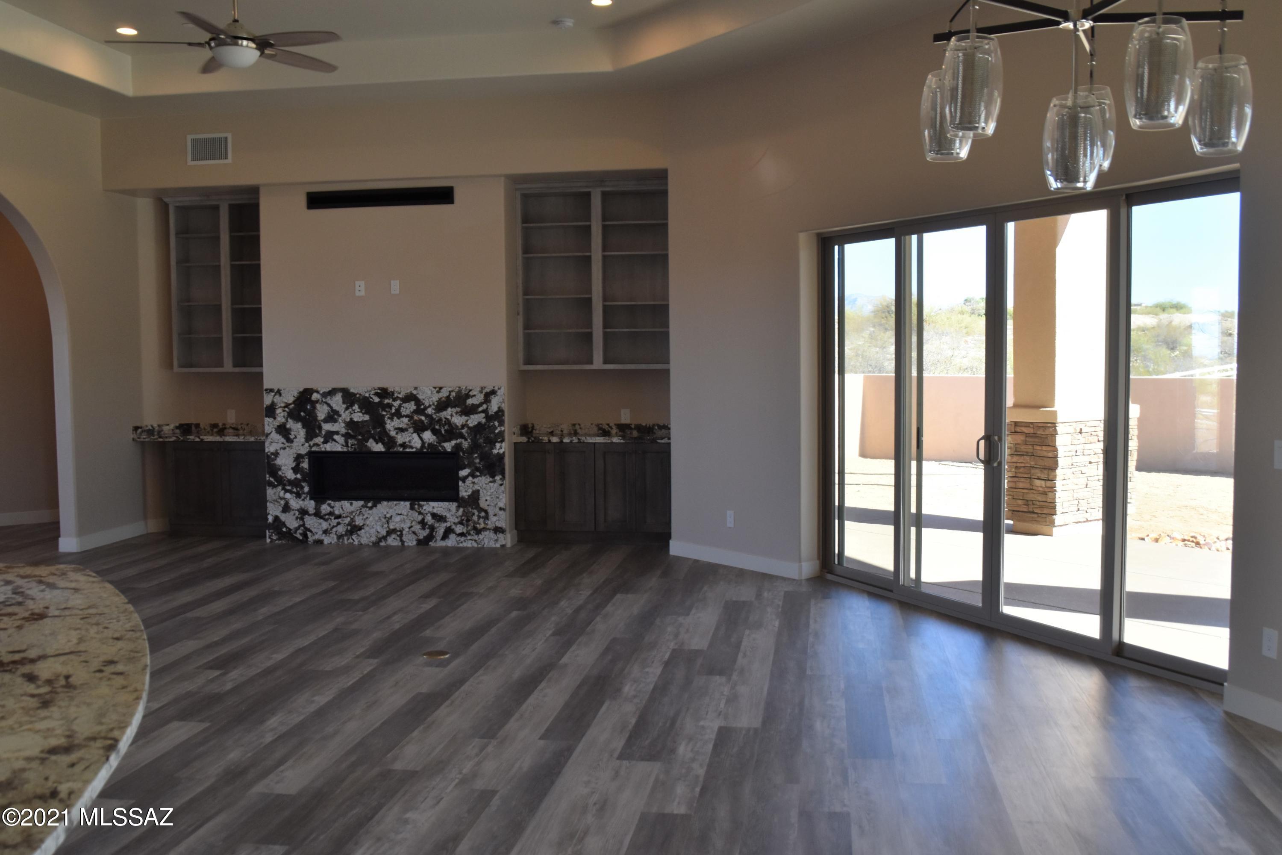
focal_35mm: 33
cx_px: 641
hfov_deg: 57.2
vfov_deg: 40.0
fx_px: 1175
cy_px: 428
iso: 400
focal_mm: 22
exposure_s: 1/200
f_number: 7.1
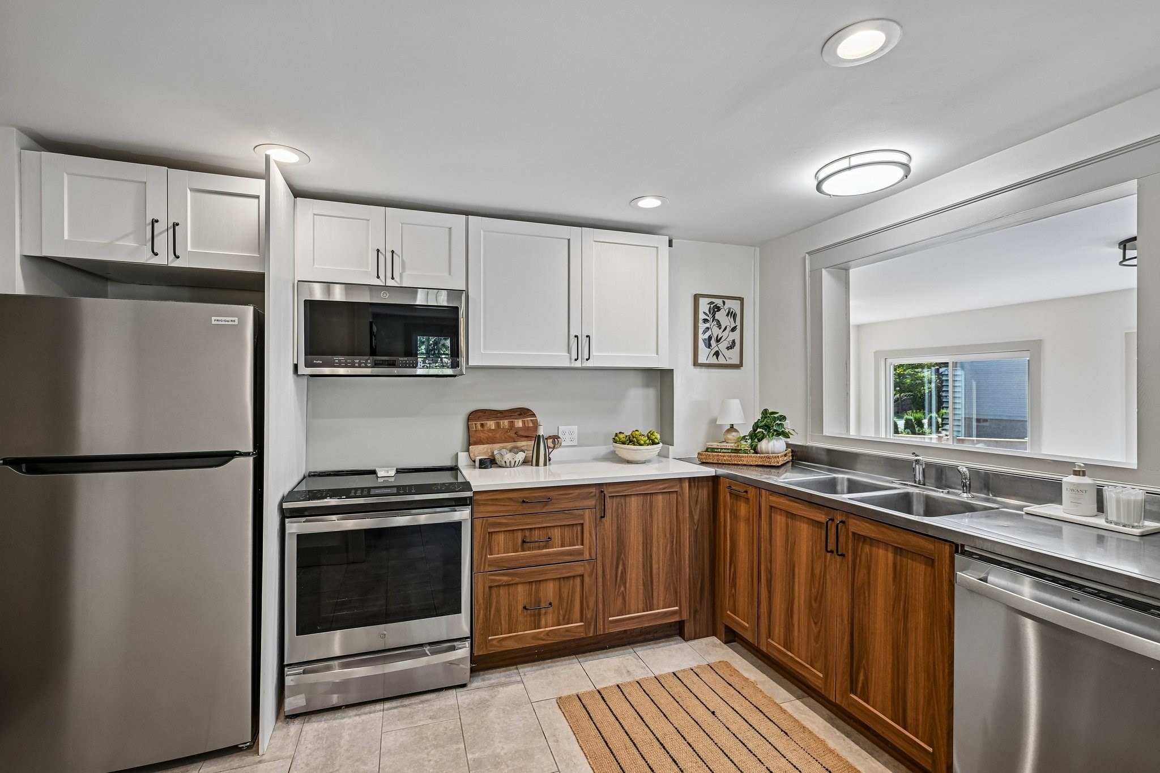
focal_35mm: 16
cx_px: 580
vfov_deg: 73.7
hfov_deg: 96.7
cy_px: 386
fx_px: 515
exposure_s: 1/25
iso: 400
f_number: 8
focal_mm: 16
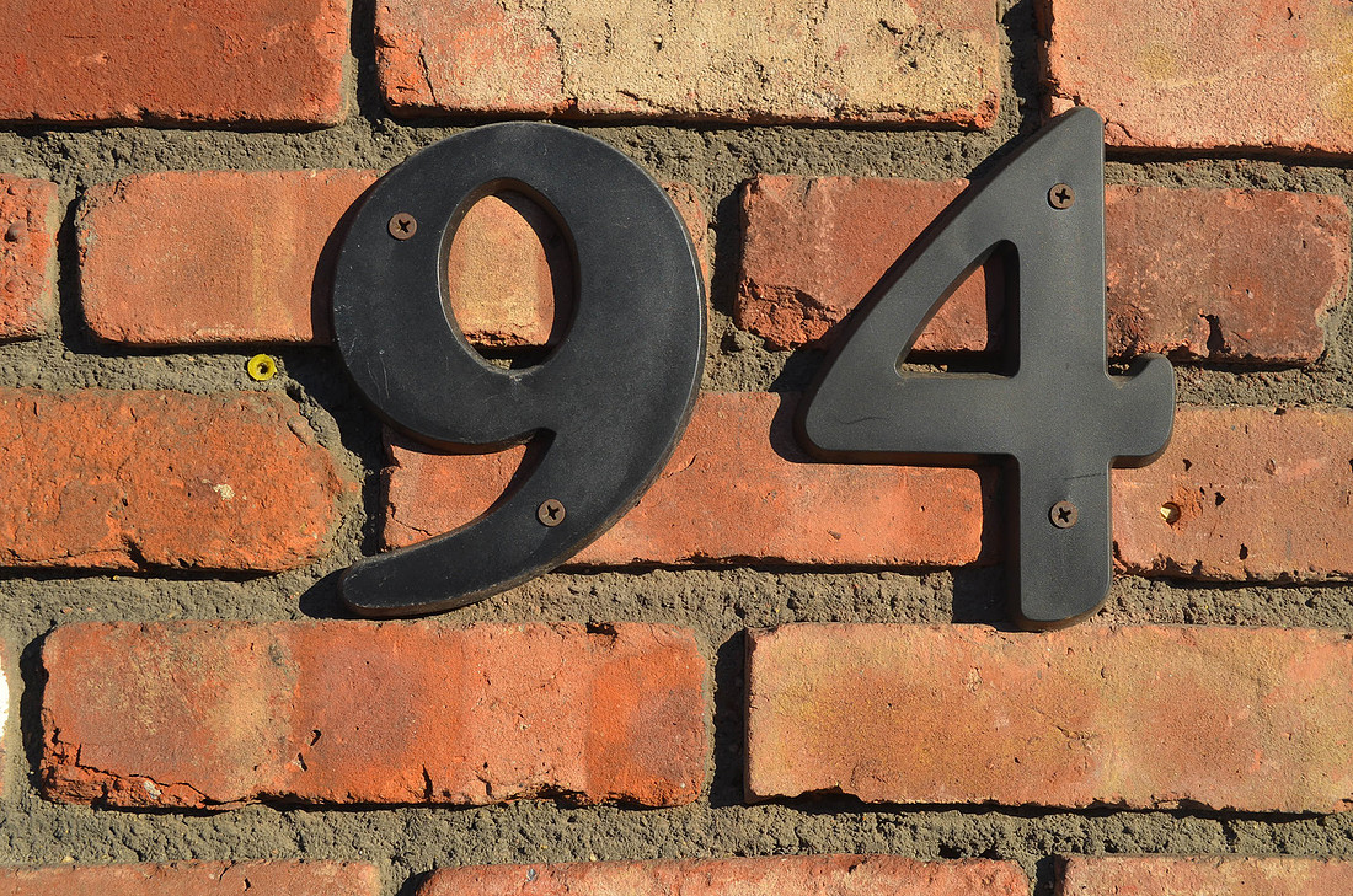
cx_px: 676
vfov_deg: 28.0
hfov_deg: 41.2
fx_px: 1801
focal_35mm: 48
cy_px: 448
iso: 100
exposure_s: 1/200
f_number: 7.1
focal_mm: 32
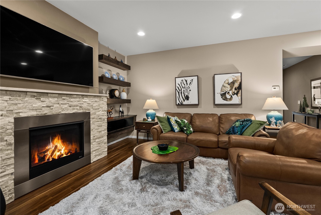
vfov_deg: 77.4
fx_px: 134
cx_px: 160
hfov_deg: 100.4
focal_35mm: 15
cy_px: 108
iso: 1000
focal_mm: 15
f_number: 7.1
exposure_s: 1/2.5
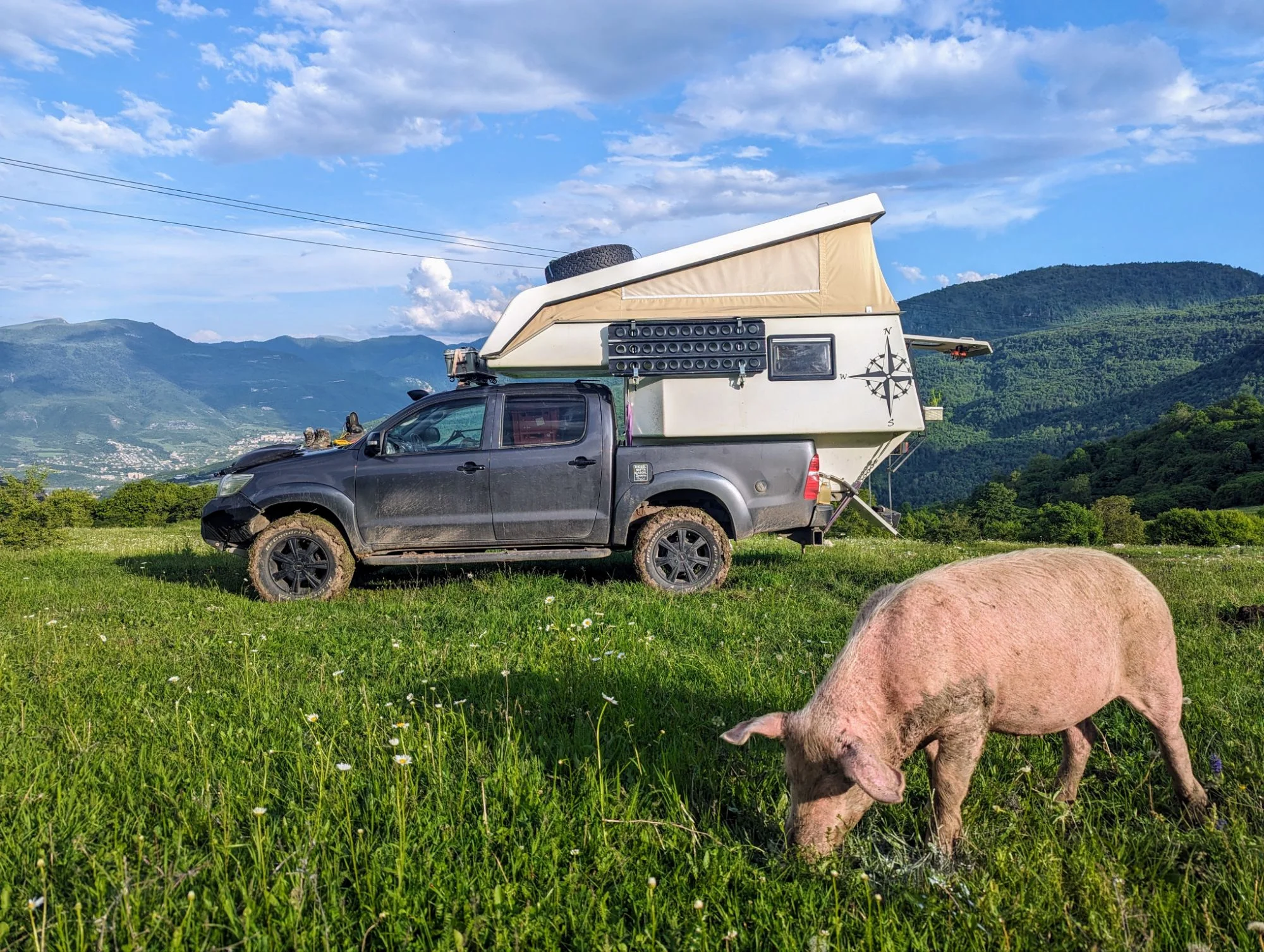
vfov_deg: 56.9
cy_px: 476
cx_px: 632
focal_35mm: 24
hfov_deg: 71.5
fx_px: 878
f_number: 1.85
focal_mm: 6.81
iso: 49
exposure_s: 1/2500
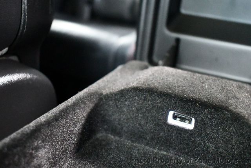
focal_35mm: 44
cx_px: 126
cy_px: 84
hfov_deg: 44.5
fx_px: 307
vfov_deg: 30.6
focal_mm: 22
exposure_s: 1/25
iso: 12800
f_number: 3.8
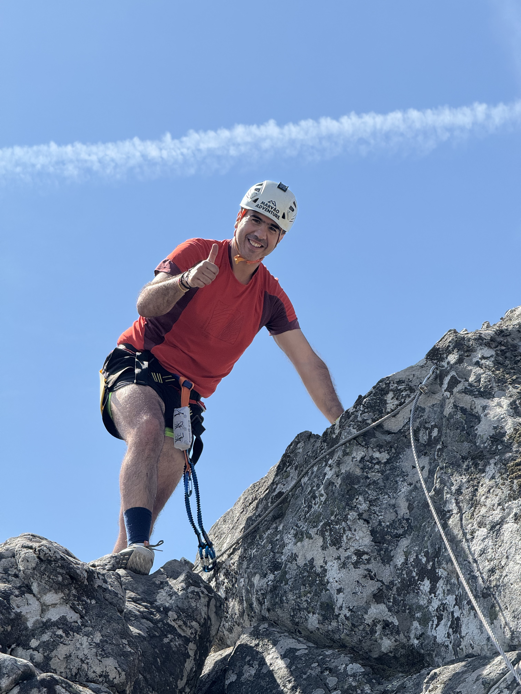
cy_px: 347
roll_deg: -0.7
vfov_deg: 16.4
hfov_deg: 12.3
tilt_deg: +27.3
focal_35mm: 120
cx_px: 260
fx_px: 2408
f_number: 2.8
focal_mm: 15.66
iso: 50
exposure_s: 1/1916
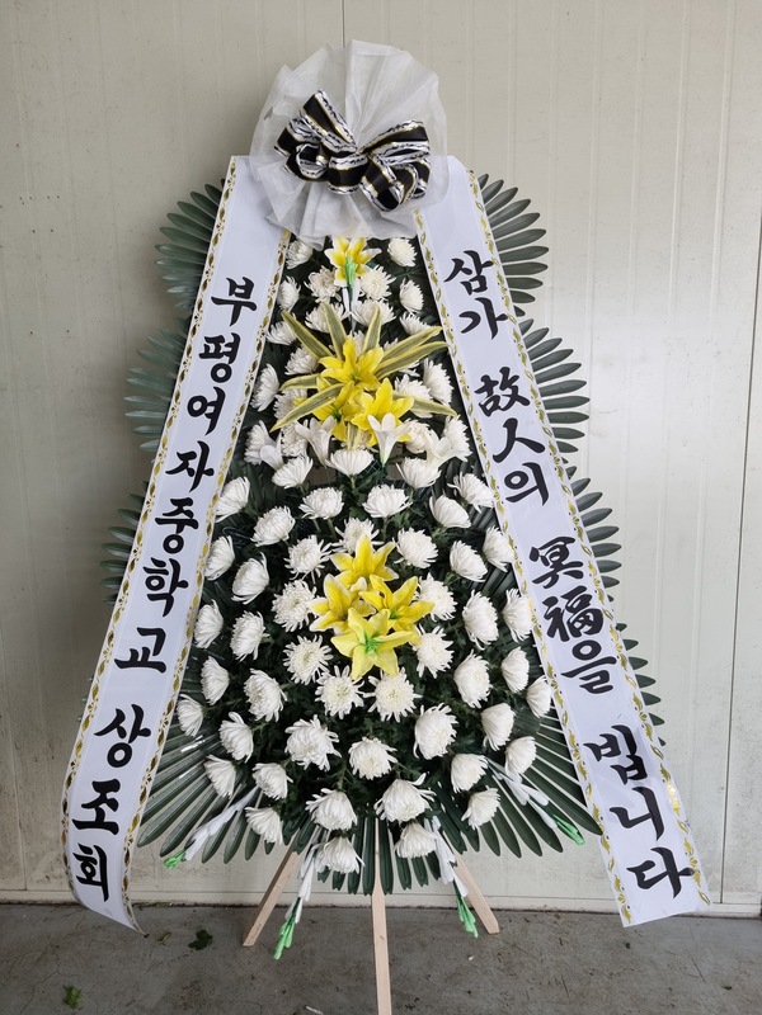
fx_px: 763
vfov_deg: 67.3
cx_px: 381
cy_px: 508
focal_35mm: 26
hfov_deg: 53.1
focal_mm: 5.4
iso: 125
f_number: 1.8
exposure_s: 1/120
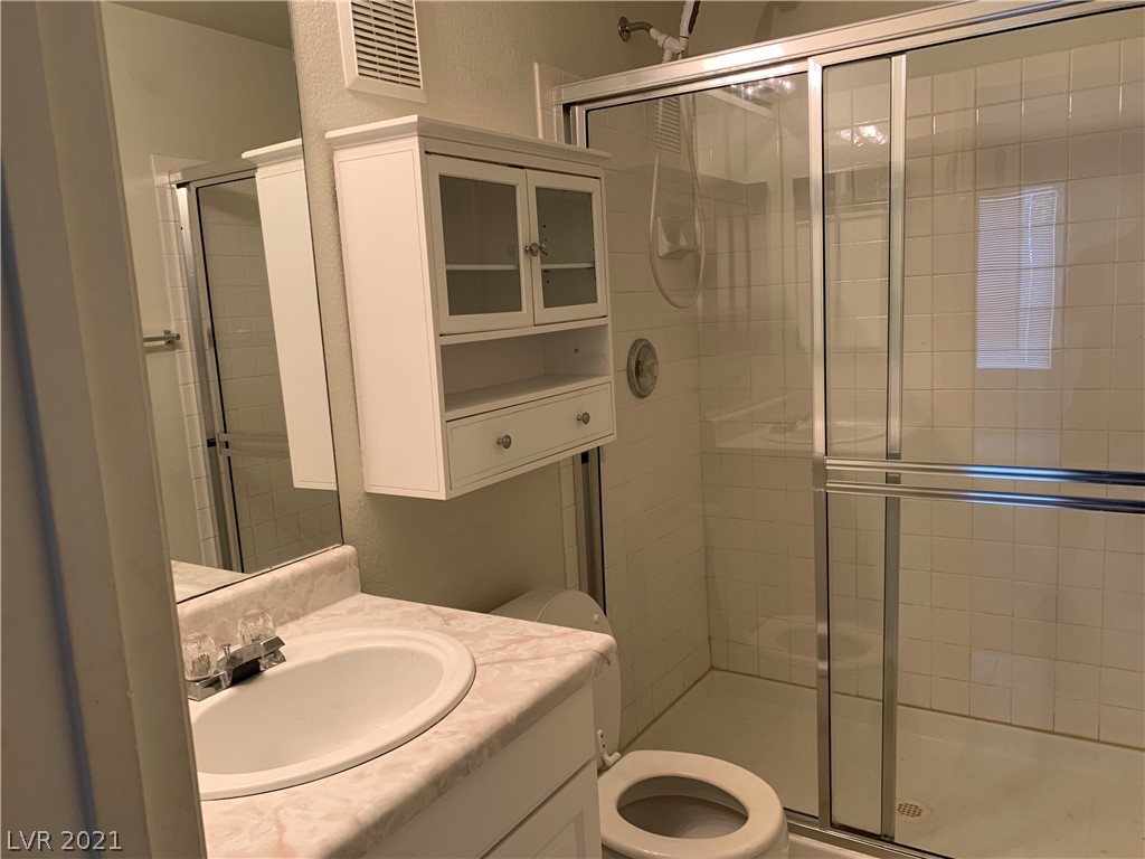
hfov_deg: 67.3
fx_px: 860
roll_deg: +2.9
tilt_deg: -9.4
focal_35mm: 26
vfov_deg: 53.1
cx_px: 572
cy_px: 430
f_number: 1.8
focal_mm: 4.25
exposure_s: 1/60
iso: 100
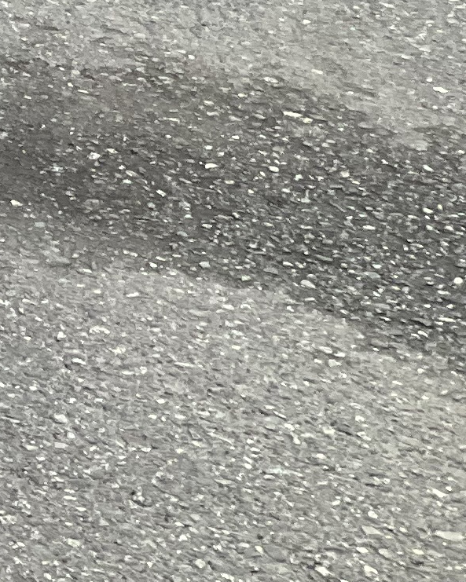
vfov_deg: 11.7
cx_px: -1054
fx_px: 2654
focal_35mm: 154
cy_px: -423
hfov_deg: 8.1
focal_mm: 3
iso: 25
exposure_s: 1/691
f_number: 1.8
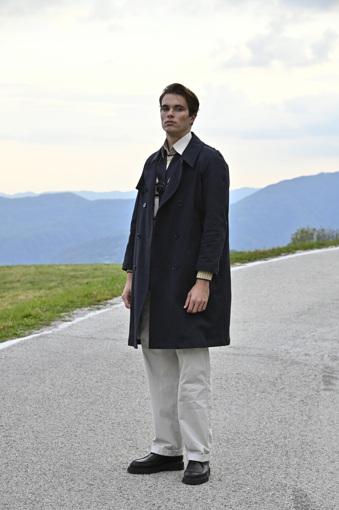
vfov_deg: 22.2
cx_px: 170
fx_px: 1301
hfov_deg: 14.8
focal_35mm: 92
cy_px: 255
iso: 4000
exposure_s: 1/640
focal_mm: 92
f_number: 8
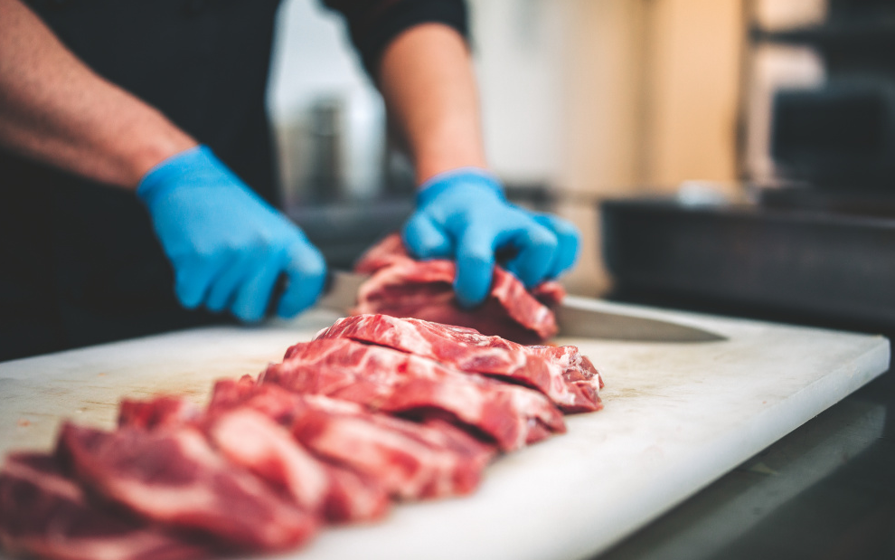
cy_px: 262
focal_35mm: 36
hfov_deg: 54.0
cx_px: 445
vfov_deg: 35.3
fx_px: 878
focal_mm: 35
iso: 500
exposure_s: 1/400
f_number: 1.4
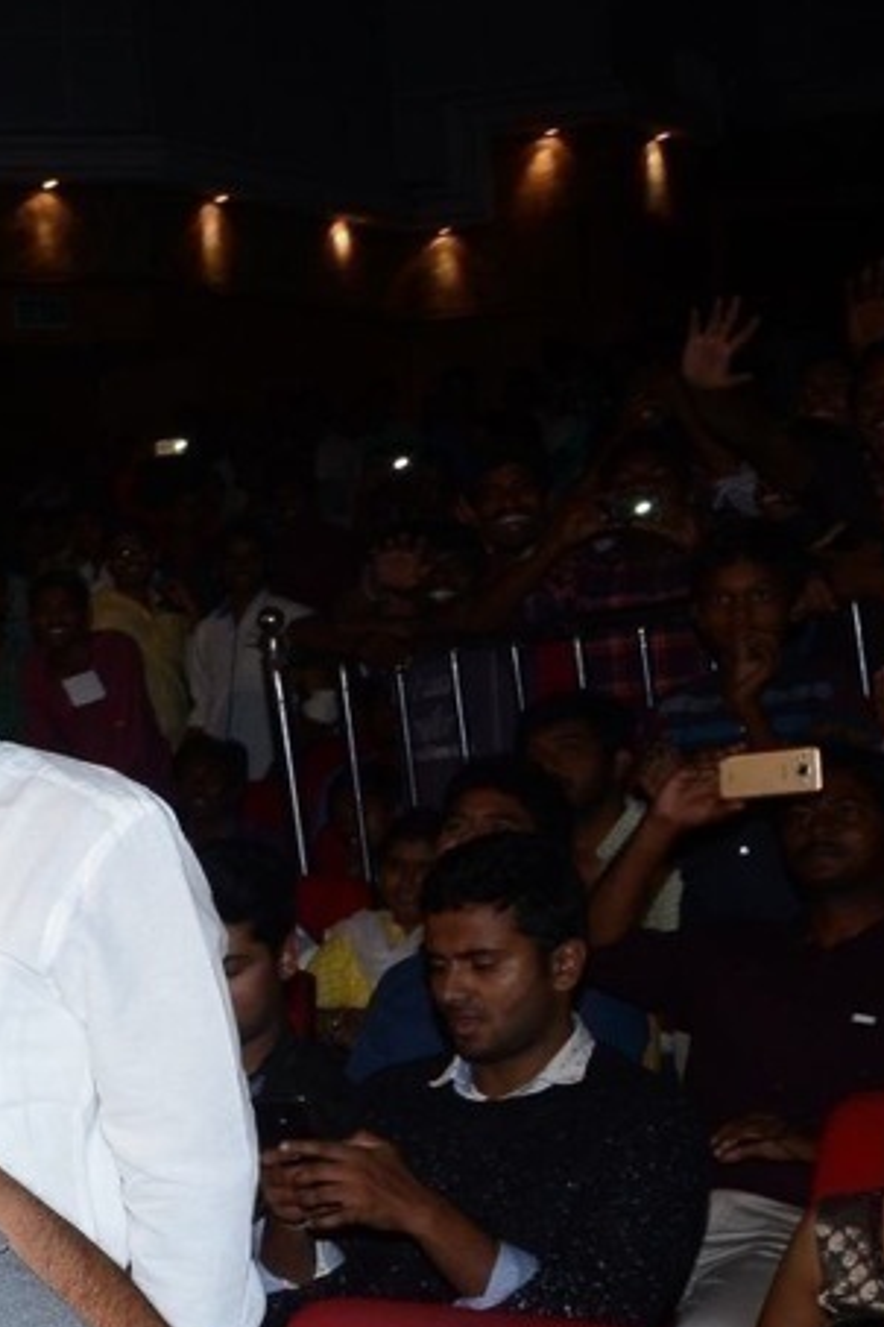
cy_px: 945
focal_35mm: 83
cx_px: -828
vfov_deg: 24.2
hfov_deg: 14.1
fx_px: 3069
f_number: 8
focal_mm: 21
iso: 640
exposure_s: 1/125
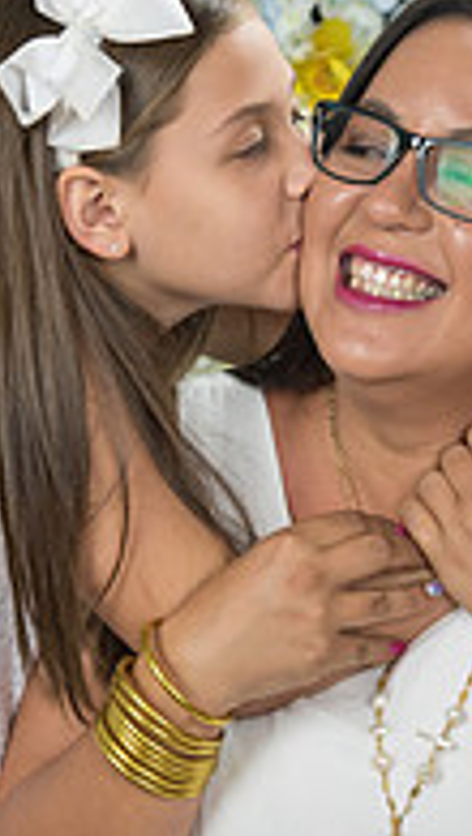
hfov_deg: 6.7
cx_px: 360
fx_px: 4019
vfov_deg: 11.9
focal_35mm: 181
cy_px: 412
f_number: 5
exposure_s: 1/125
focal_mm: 75
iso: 1250
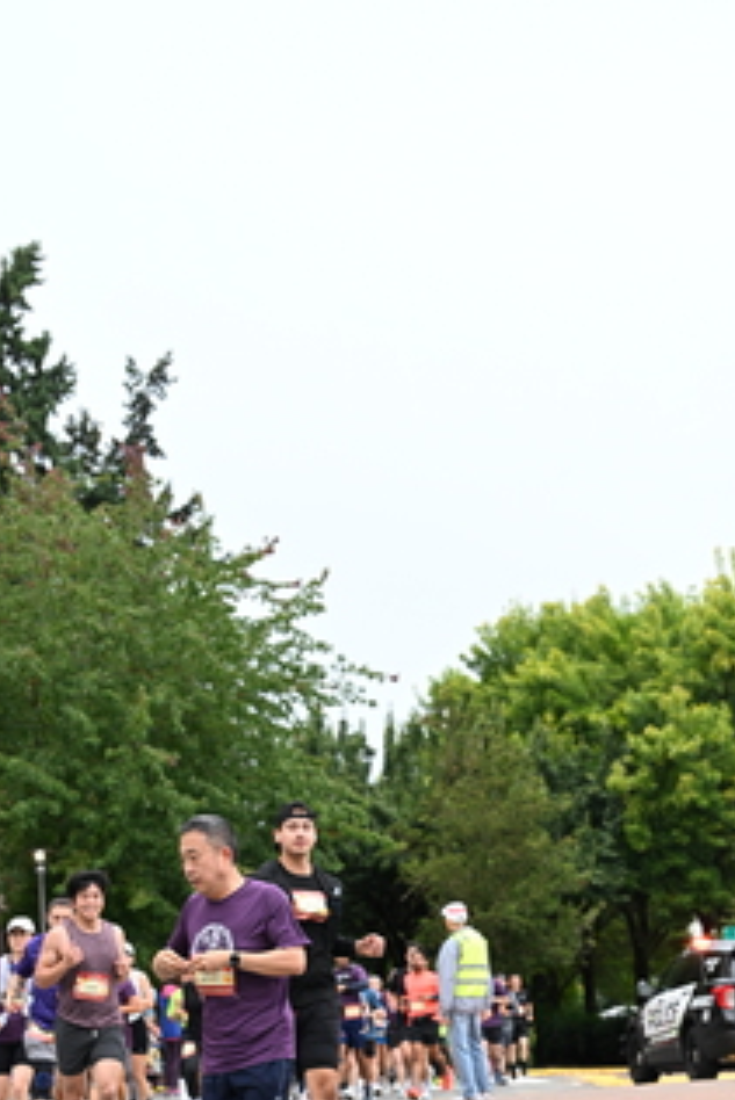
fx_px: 2447
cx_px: 549
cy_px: 922
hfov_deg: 17.0
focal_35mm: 80
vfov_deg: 24.8
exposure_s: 1/800
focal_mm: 46
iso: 1600
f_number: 4
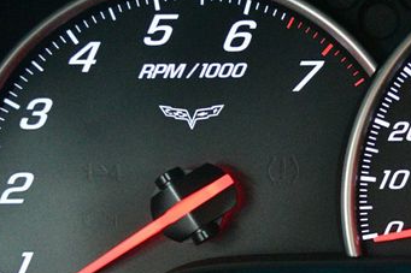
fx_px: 1027
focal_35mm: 90
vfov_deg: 15.0
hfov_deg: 22.2
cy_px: 247
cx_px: 357
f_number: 4.8
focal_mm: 32
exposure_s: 1/60
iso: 12800
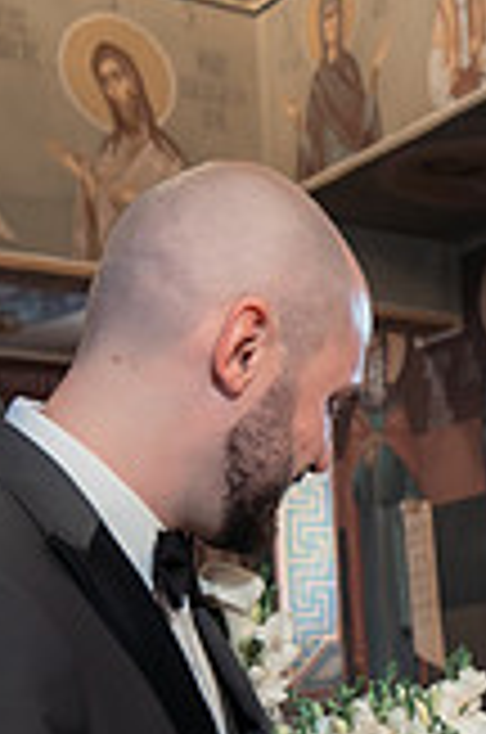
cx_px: 637
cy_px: 603
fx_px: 1688
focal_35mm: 83
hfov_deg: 15.6
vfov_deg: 24.1
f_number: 2.8
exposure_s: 1/200
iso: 3200
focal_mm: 20
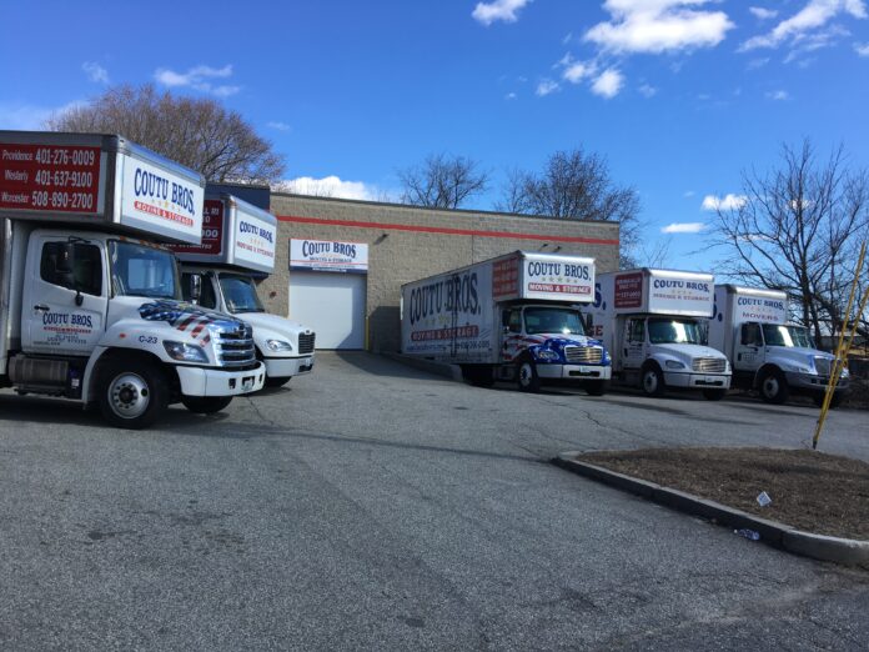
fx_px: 728
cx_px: 434
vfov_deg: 48.2
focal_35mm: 29
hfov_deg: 61.7
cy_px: 326
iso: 25
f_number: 2.2
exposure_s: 1/999
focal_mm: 4.15
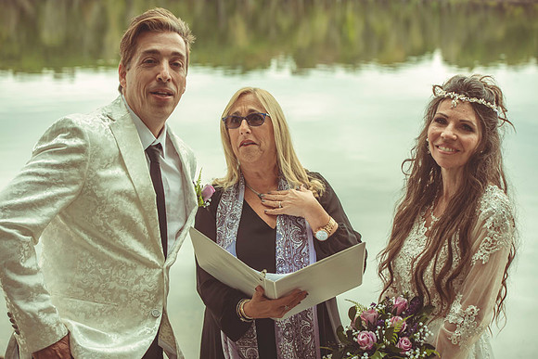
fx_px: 1046
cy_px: 180
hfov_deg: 28.8
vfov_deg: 19.5
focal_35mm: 70
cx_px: 269
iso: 160
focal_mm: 70
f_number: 5
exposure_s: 1/200
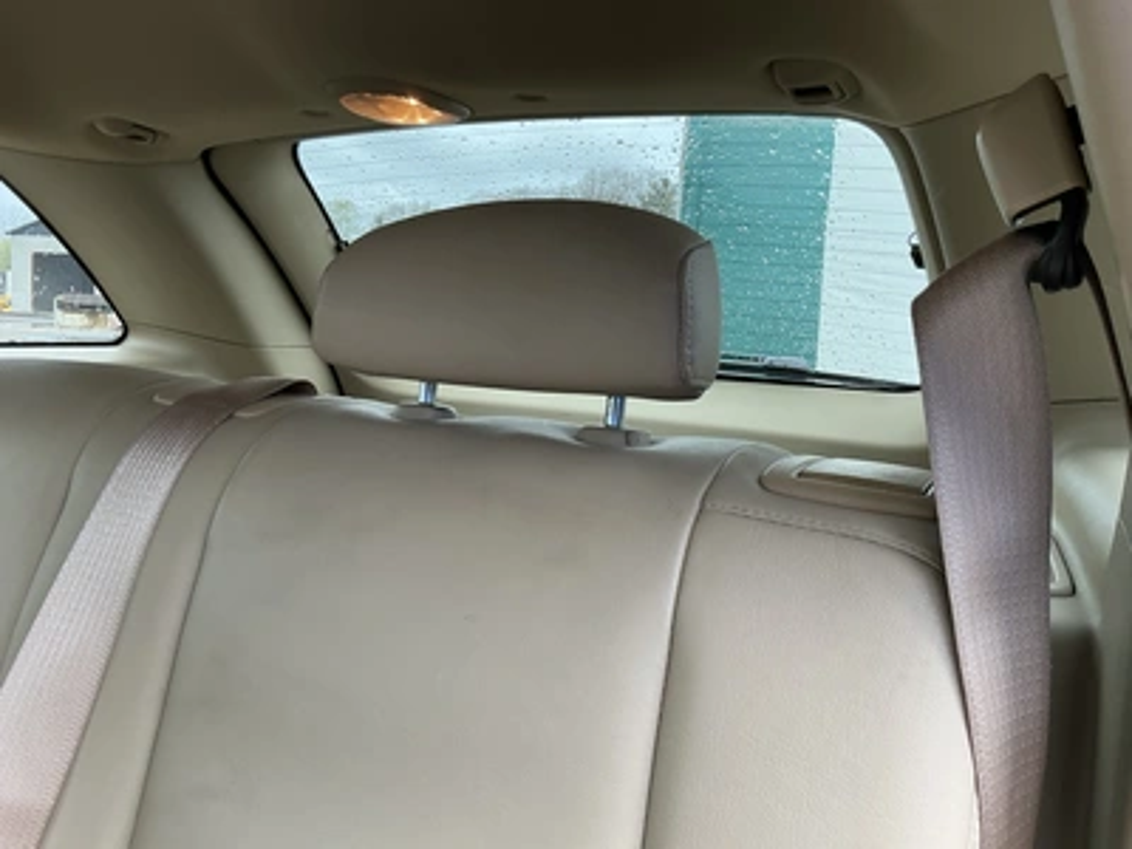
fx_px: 916
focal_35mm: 28
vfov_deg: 49.7
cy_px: 424
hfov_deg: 63.4
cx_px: 566
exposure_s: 1/122
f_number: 1.8
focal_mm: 3
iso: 32
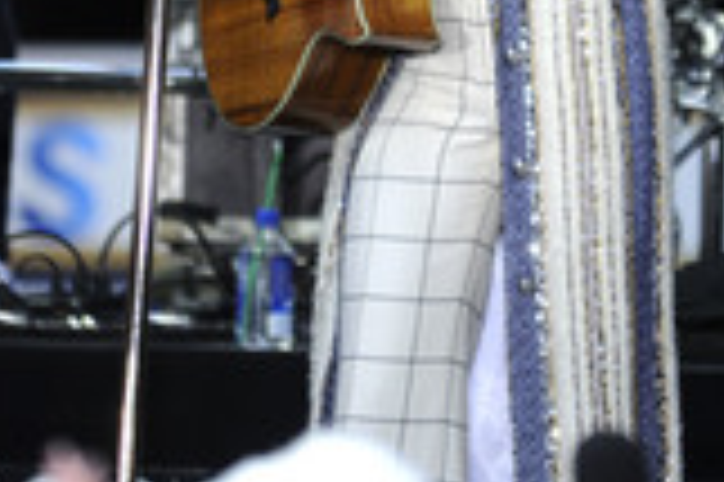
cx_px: 409
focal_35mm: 560
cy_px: -63
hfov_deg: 3.7
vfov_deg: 2.4
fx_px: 11251
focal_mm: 200
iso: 1000
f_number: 3.2
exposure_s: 1/400
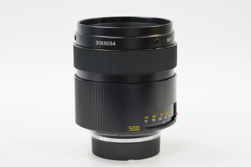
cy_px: 84
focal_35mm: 90
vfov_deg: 15.2
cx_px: 126
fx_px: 627
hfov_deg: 22.6
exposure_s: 1/1.25
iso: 200
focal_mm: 90
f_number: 14
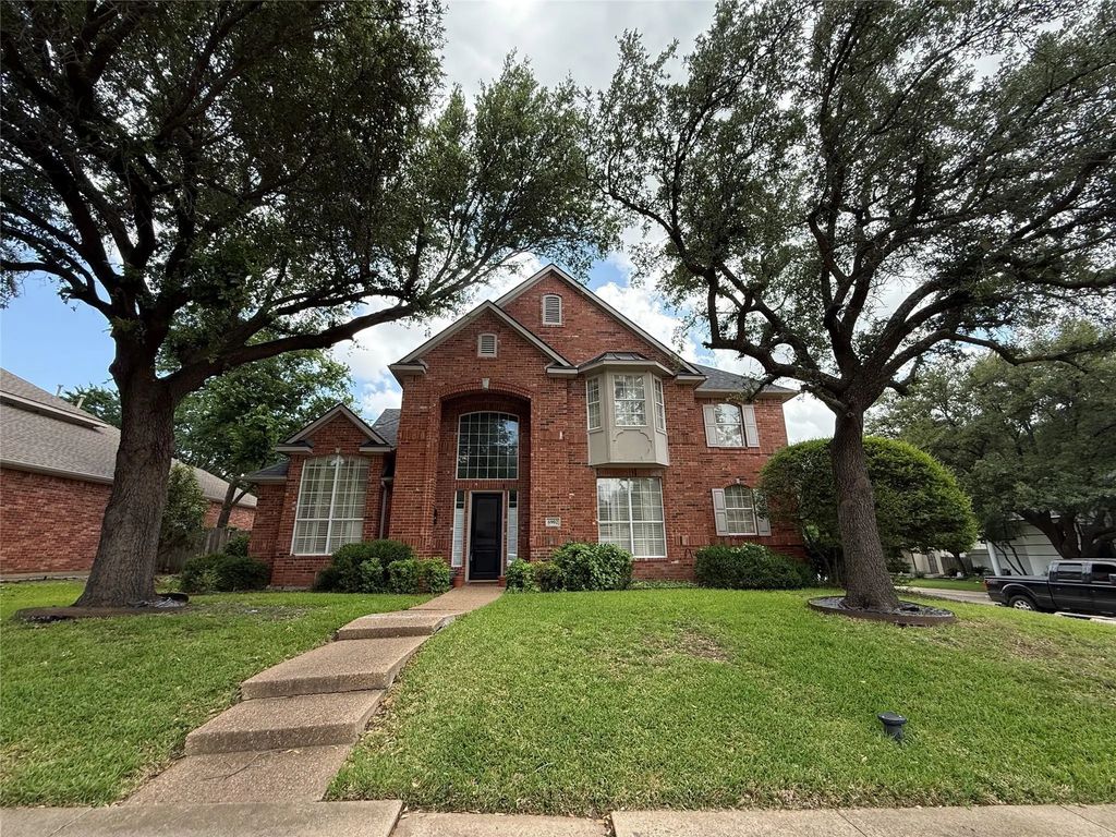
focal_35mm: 14
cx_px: 558
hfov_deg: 102.1
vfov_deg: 85.7
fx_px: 451
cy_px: 418
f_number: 2.2
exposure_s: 1/901
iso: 64
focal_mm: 2.22
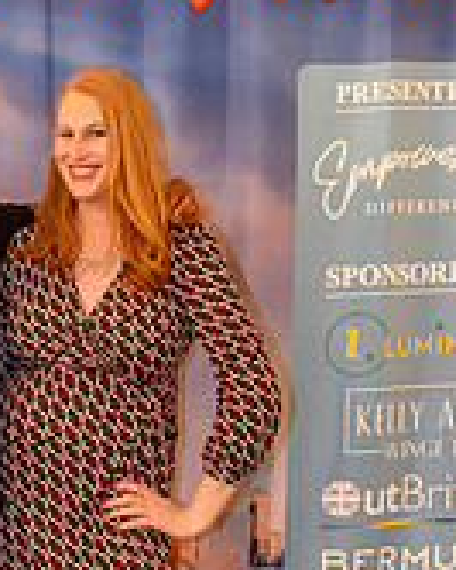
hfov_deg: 18.0
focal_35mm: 84
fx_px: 1416
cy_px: 361
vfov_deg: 22.7
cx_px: 27
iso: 1800
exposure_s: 1/60
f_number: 3.8
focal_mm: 22
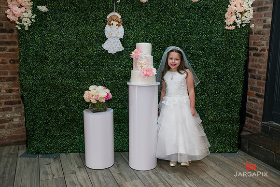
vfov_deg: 37.9
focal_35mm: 35
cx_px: 140
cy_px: 94
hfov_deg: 54.4
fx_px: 272
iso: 1600
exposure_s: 1/125
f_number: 4
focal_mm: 35
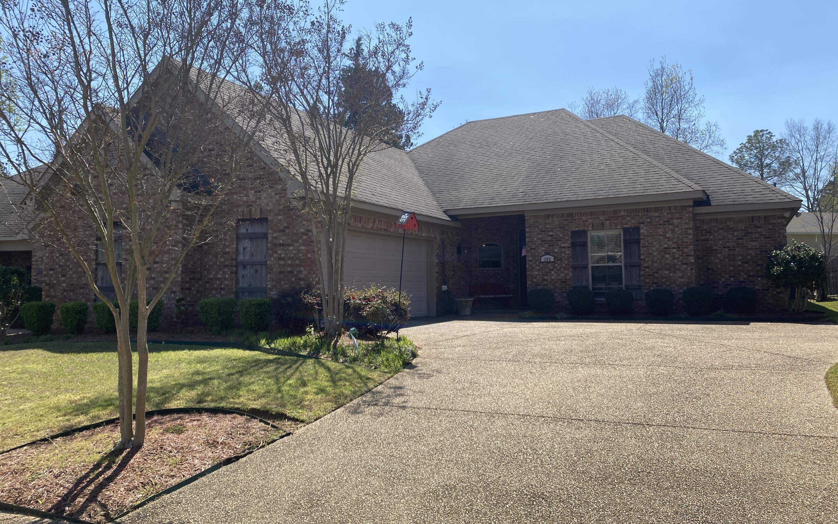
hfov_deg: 66.5
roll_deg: +0.6
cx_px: 422
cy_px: 252
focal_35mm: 28
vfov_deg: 44.5
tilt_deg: +0.3
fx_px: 640
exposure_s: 1/2817
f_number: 1.8
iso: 32
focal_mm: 4.25
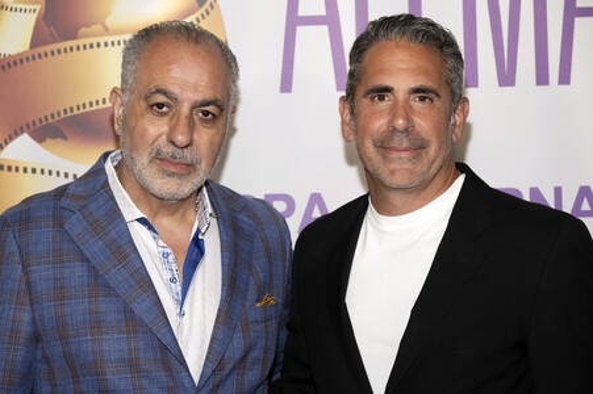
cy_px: 197
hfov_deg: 24.5
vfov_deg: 16.4
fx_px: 1366
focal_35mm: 83
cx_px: 296
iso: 800
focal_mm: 83
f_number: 6.3
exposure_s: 1/200
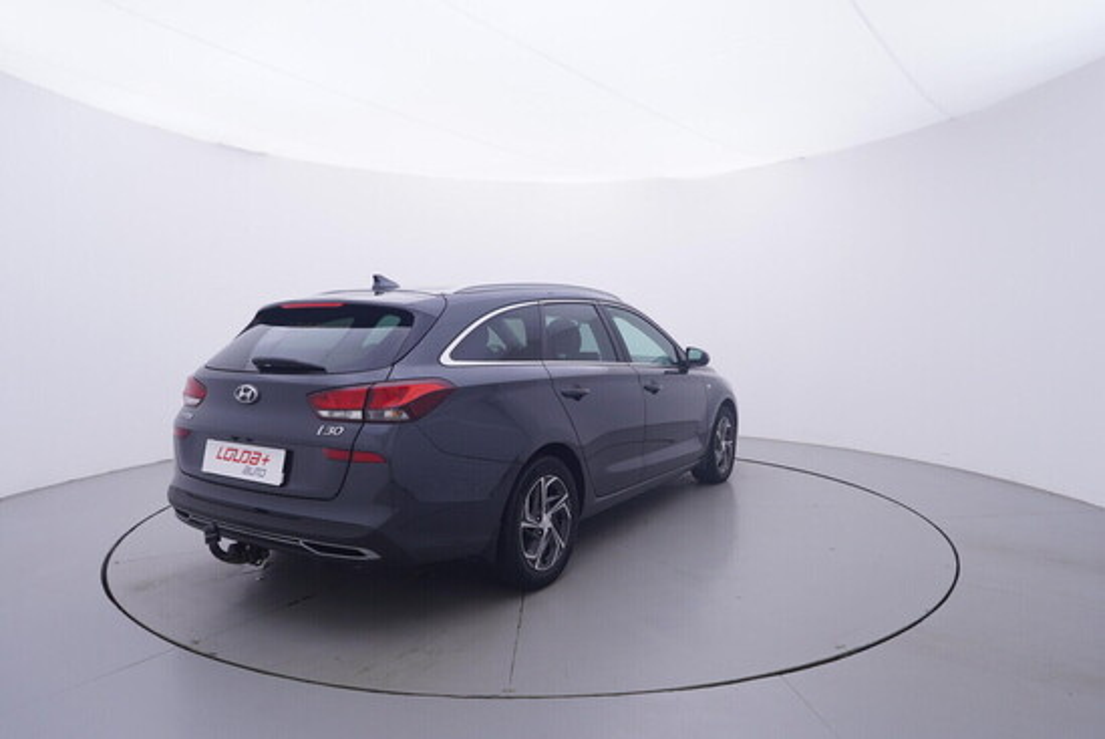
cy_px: 370
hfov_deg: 77.3
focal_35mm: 22
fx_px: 691
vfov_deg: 56.2
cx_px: 552
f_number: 5
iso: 200
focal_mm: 15
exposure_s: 1/80
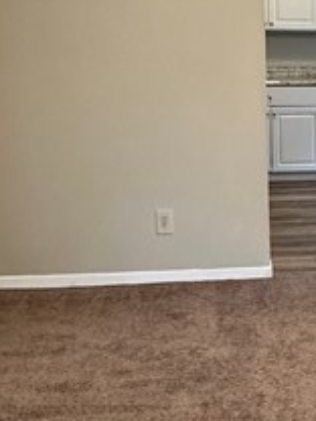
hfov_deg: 20.3
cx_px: 352
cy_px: 200
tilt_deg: -11.6
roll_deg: -1.0
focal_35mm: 69
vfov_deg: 28.2
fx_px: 840
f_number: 2.2
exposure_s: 1/60
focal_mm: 2.22
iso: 400
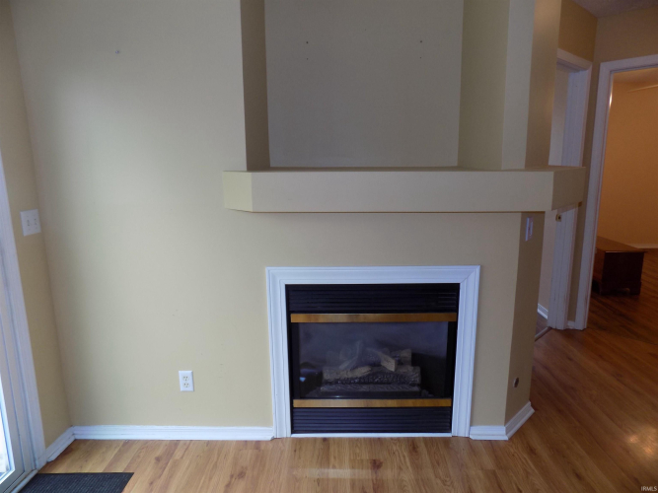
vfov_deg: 58.9
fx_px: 437
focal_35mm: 23
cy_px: 246
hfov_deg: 73.9
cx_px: 329
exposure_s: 1/30
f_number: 3.1
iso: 100
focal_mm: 4
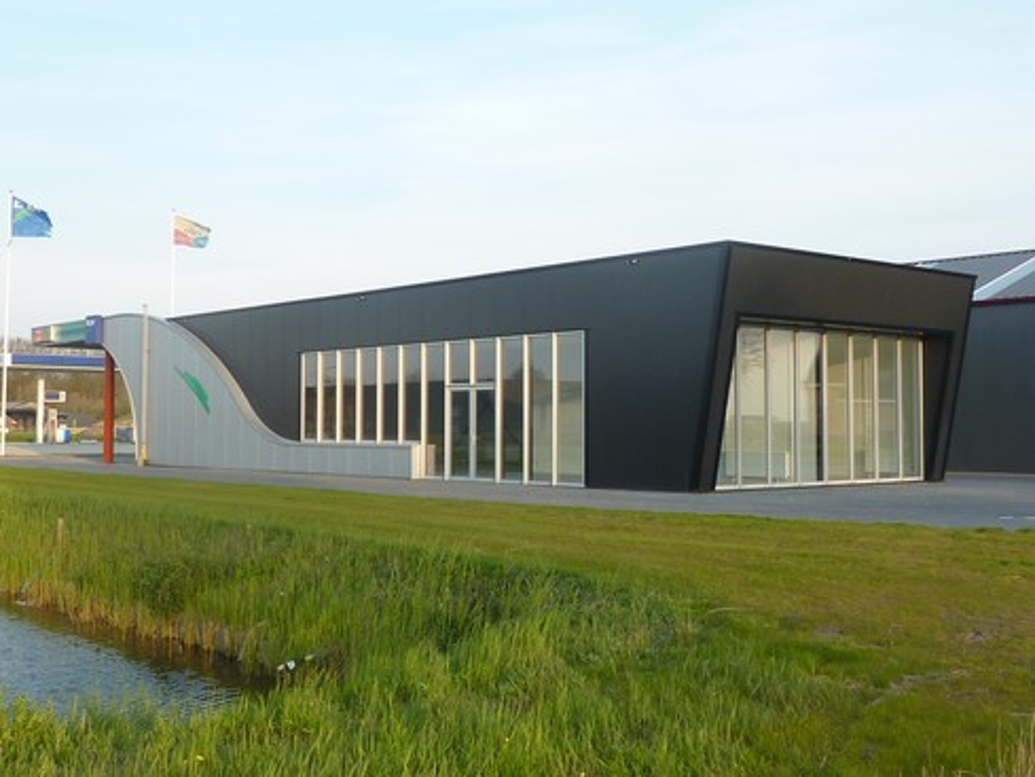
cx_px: 510
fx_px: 1346
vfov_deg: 32.2
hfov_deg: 42.1
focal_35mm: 45
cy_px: 384
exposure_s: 1/160
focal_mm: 5
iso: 80
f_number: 4
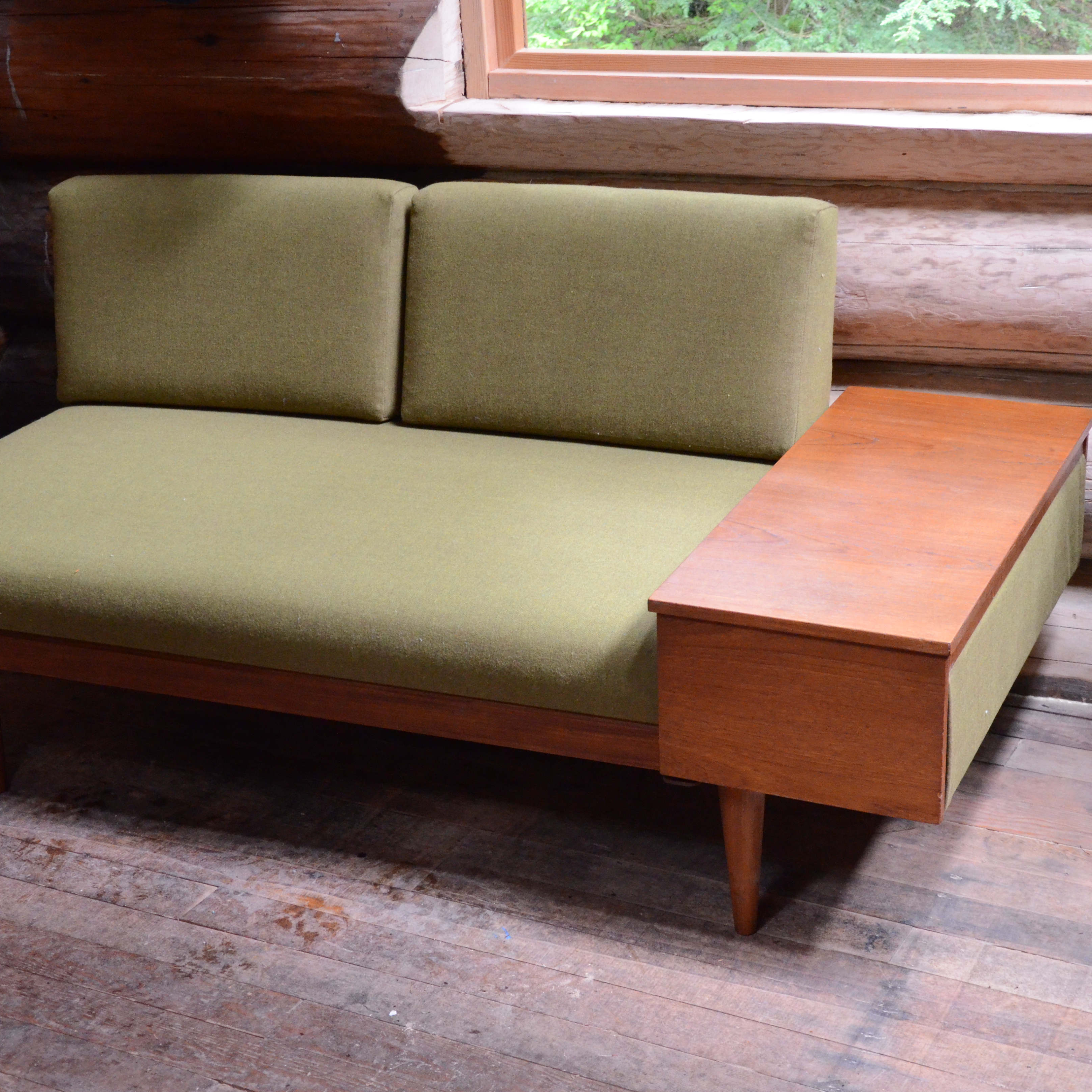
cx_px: 512
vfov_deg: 29.6
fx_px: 2070
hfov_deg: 29.5
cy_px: 547
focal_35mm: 58
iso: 3200
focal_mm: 30
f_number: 5
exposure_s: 1/100
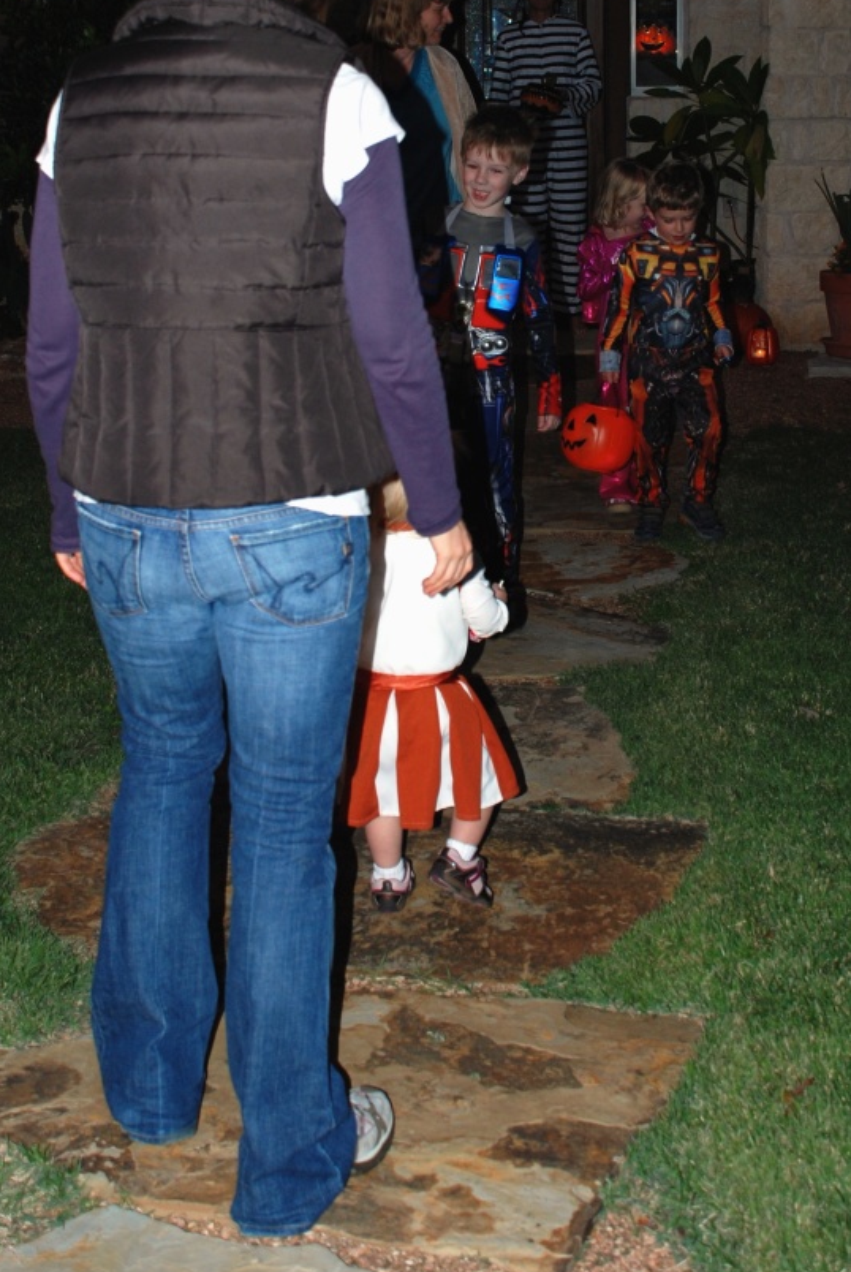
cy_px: 365
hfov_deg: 23.4
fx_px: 2051
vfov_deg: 33.9
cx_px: 446
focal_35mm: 58
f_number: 4
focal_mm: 26
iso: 200
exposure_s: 1/60
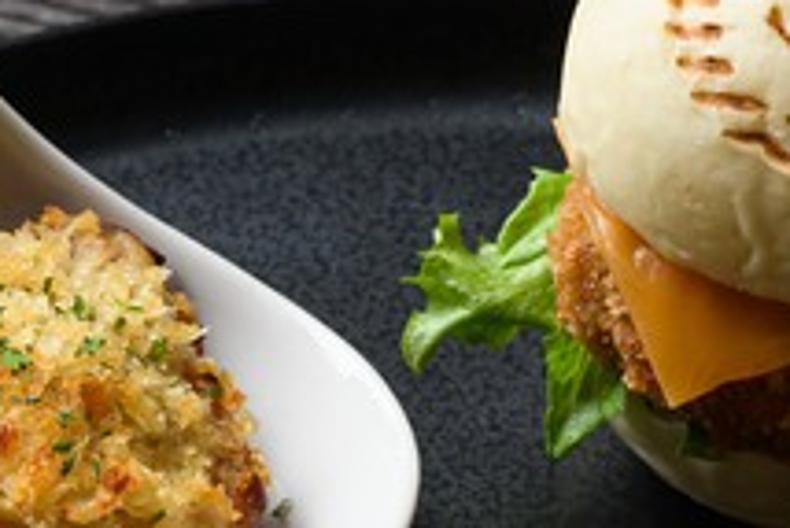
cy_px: 696
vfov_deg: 2.8
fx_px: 10782
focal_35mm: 491
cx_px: 55
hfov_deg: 4.2
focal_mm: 105
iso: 400
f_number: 10
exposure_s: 1/60
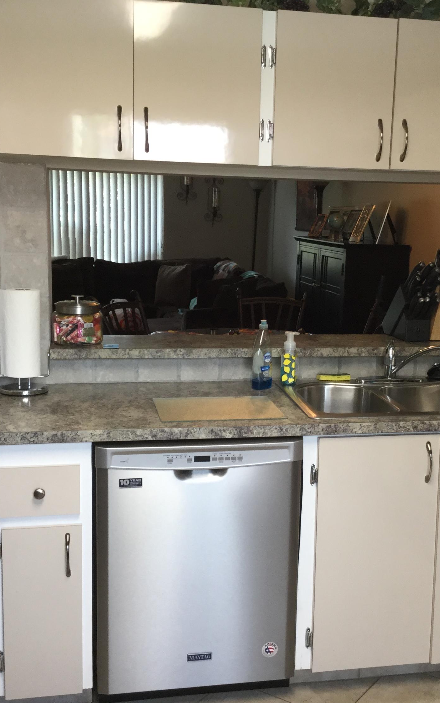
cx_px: 267
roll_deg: -1.1
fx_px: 844
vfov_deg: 45.3
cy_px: 351
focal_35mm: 44
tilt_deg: -9.6
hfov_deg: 29.1
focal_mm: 3.3
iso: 50
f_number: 2.4
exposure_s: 1/30
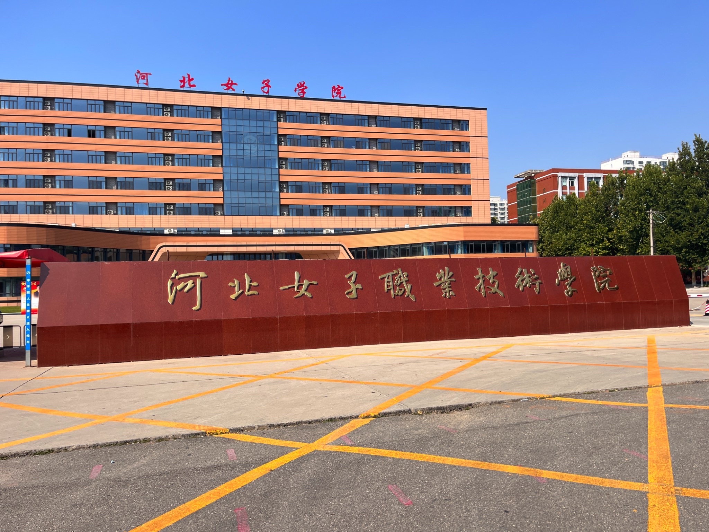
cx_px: 354
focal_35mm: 26
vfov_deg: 53.1
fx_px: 533
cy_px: 266
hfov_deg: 67.3
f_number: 1.6
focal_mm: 5.1
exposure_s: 1/2967
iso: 50
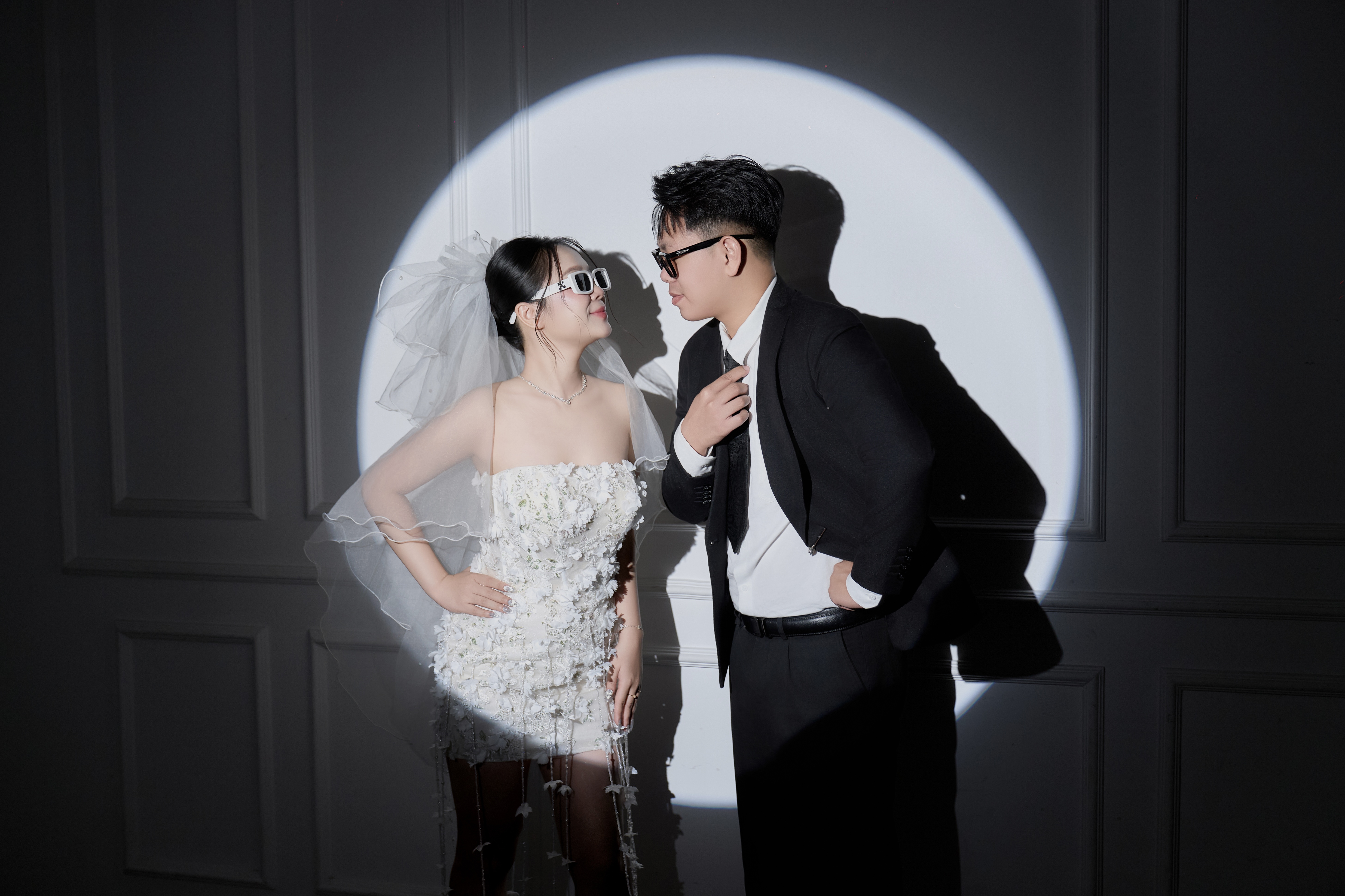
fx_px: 1457
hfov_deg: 49.6
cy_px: 448
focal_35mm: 39
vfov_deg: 34.2
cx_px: 672
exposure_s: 1/125
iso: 500
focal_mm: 39
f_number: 3.5
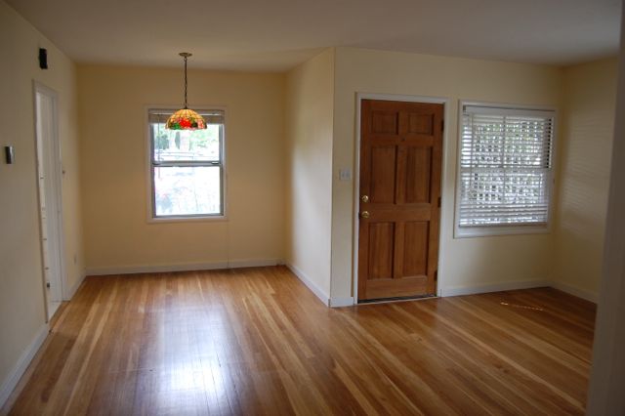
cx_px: 312
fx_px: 468
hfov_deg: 67.4
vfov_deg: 47.9
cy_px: 208
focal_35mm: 27
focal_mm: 18
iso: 400
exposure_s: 1/80
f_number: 4.5
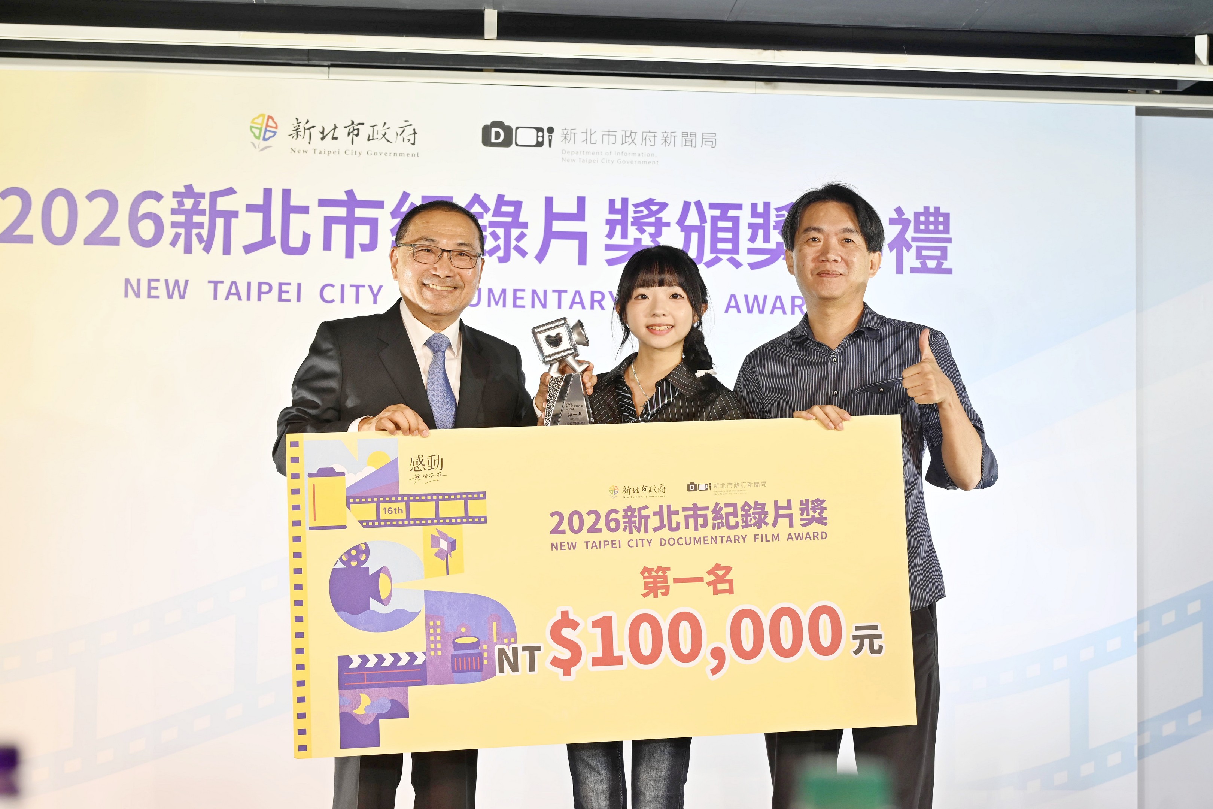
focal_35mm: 48
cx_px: 606
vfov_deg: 28.1
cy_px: 404
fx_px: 1617
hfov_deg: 41.1
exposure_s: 1/125
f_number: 4
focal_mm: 48
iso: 250
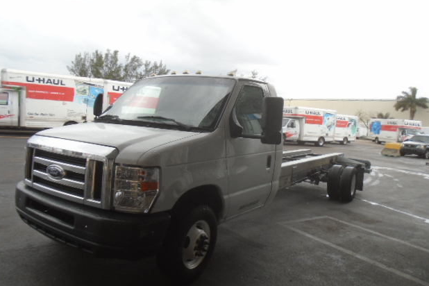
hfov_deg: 65.5
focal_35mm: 28
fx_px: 334
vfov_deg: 46.4
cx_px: 215
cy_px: 147
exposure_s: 1/500
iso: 100
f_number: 3.2
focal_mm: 4.6
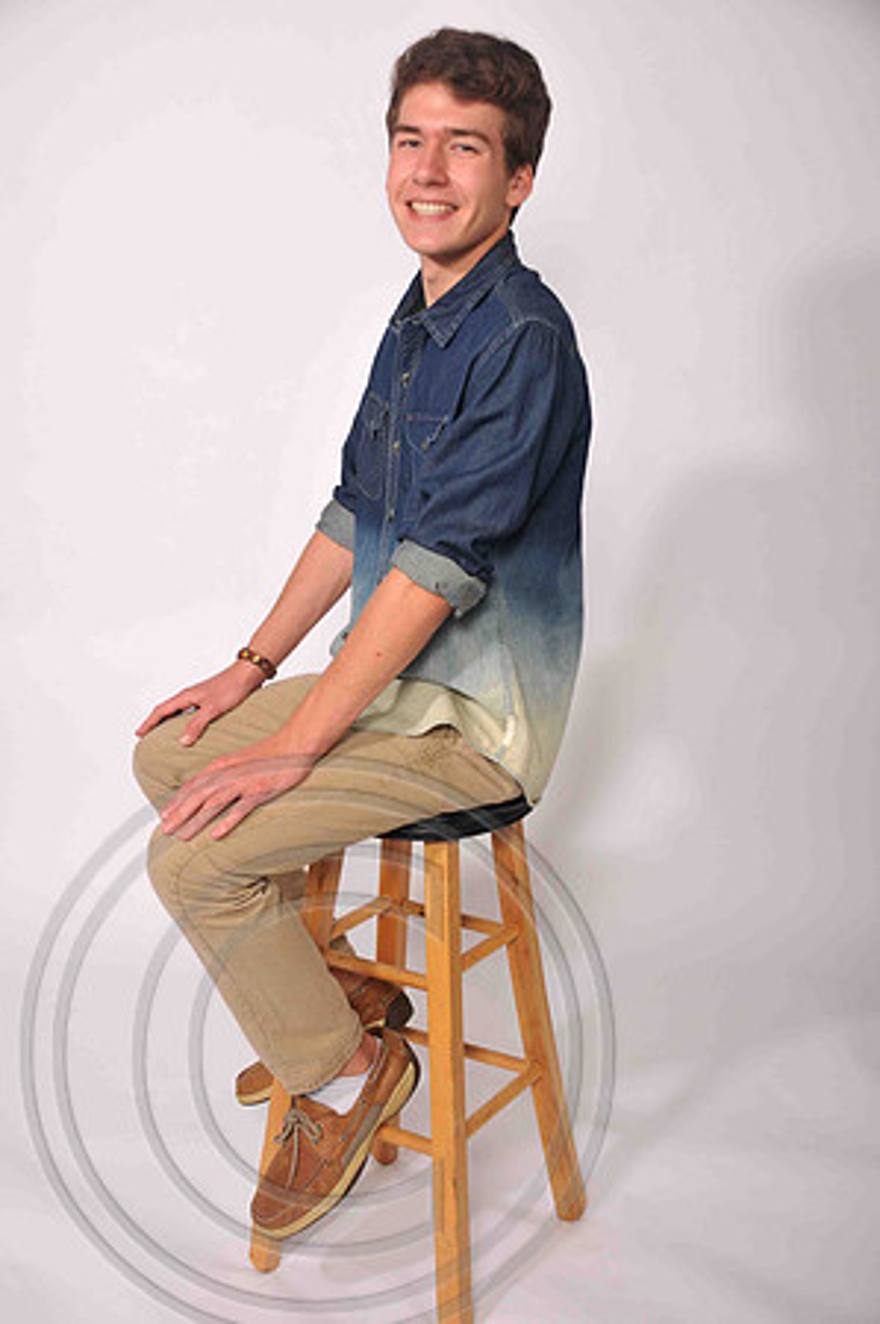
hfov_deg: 28.9
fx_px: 1709
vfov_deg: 42.4
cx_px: 440
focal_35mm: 46
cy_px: 662
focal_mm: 31
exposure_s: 1/160
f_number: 5
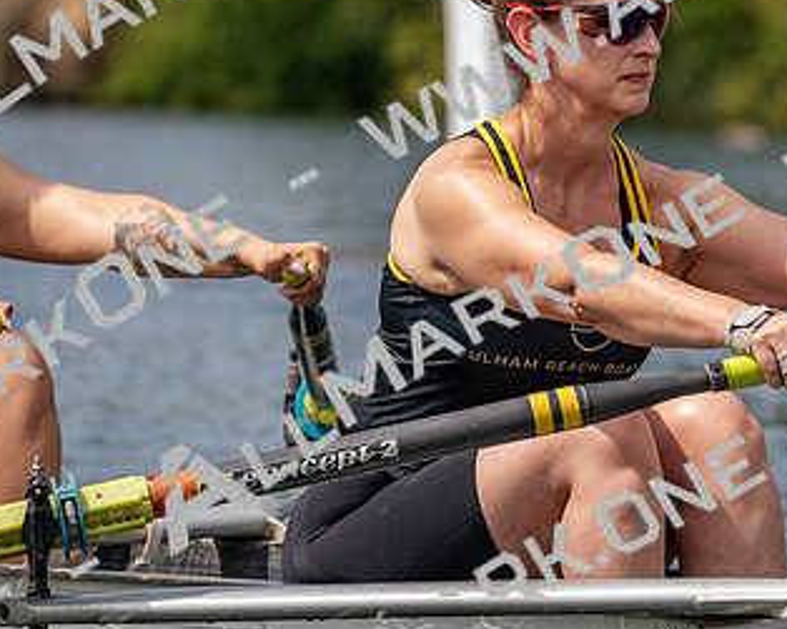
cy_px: 167
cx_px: 669
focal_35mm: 390
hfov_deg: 5.0
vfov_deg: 4.0
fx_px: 9081
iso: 250
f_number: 6.3
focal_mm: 225
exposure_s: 1/1600
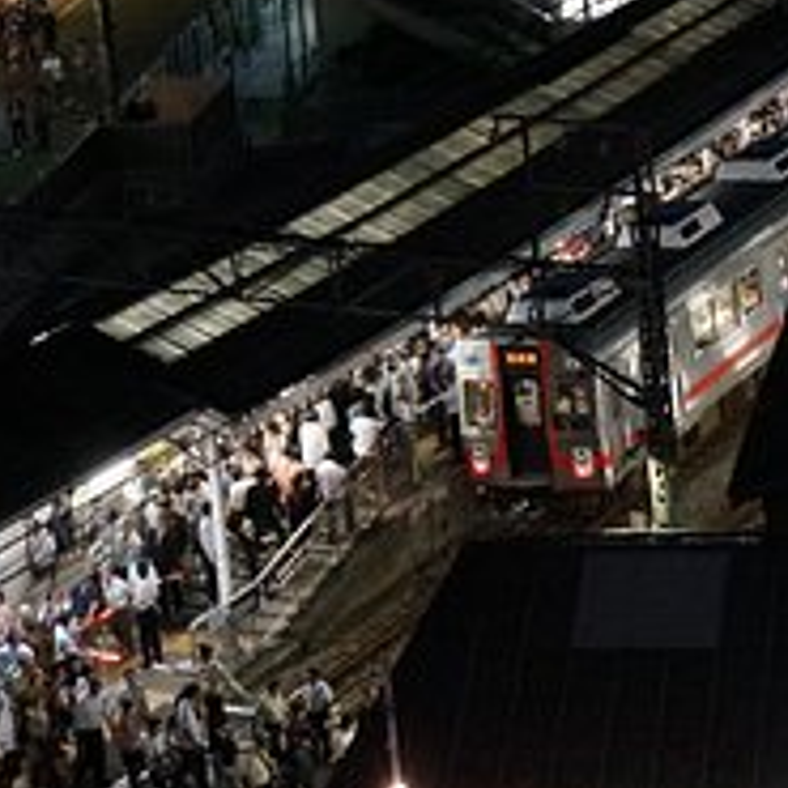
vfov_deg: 12.6
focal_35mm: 137
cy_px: 111
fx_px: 3533
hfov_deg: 12.7
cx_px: 669
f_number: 5.6
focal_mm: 39
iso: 3200
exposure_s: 1/30
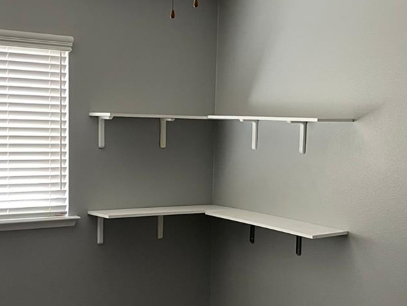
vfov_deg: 24.0
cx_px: 184
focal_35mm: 61
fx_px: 718
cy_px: 191
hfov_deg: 31.6
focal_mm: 4.2
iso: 200
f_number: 1.6
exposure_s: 1/60
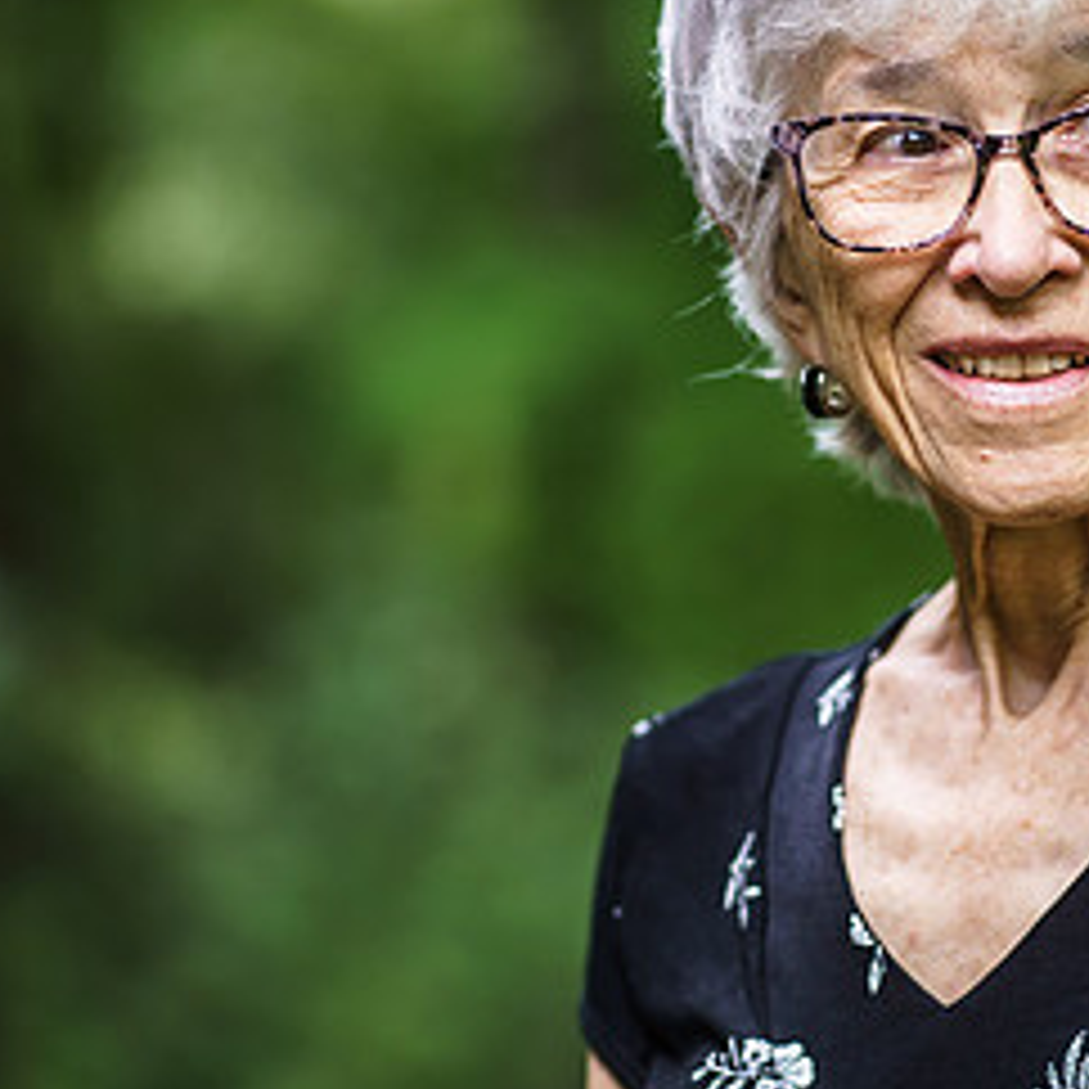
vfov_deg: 9.1
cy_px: 582
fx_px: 6869
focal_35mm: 193
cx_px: 667
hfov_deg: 9.1
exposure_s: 1/500
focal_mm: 85
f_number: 2
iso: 200
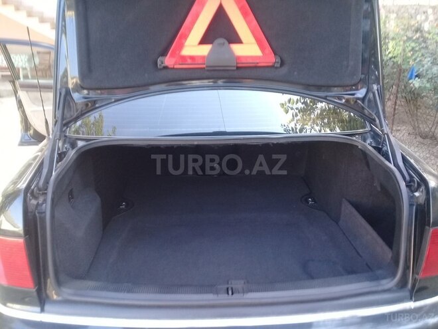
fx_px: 392
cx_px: 219
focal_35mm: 31
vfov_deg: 45.4
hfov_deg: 58.4
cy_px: 164
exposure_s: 1/50
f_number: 2.2
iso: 64
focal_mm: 3.3
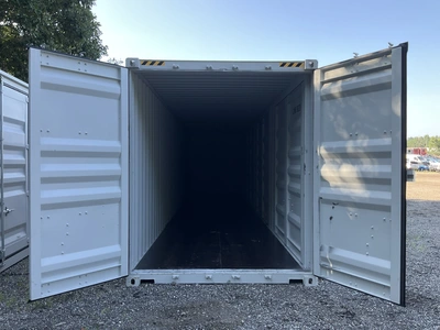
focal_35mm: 29
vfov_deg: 48.2
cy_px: 165
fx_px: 369
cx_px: 220
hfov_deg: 61.7
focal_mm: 3
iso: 16
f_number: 1.8
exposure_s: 1/139
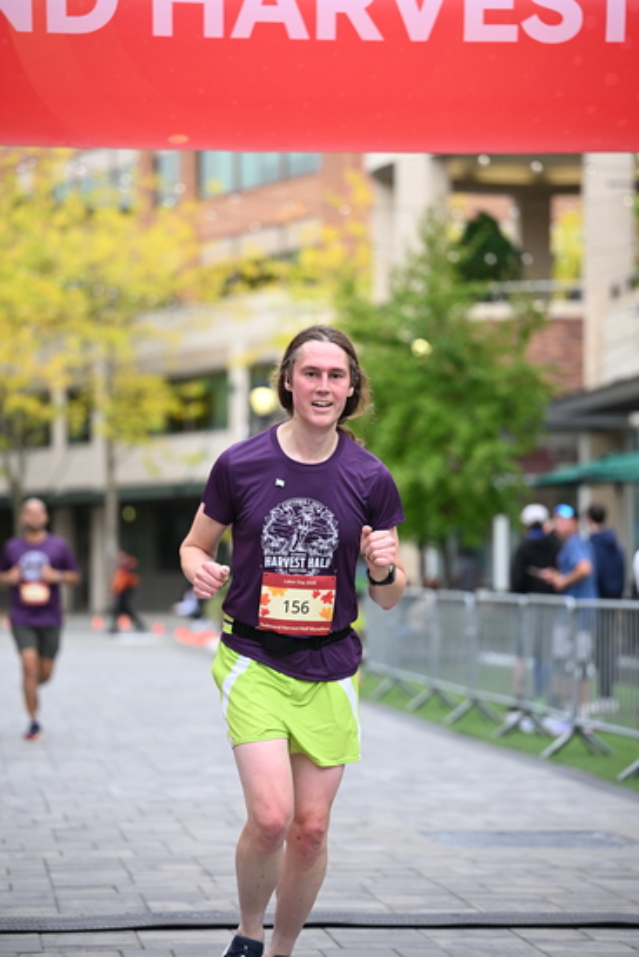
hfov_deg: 12.5
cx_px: 320
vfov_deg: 18.6
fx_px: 2927
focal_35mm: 110
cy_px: 478
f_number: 2.8
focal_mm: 110
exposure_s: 1/1600
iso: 640
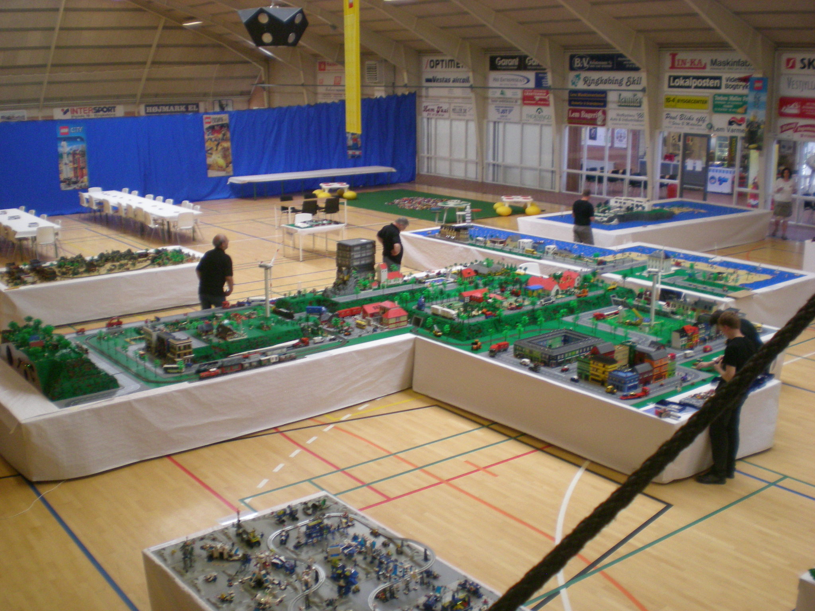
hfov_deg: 49.0
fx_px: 895
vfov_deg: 37.7
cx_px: 408
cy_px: 306
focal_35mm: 38
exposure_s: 1/53.6
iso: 200
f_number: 3.1
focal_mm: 6.3
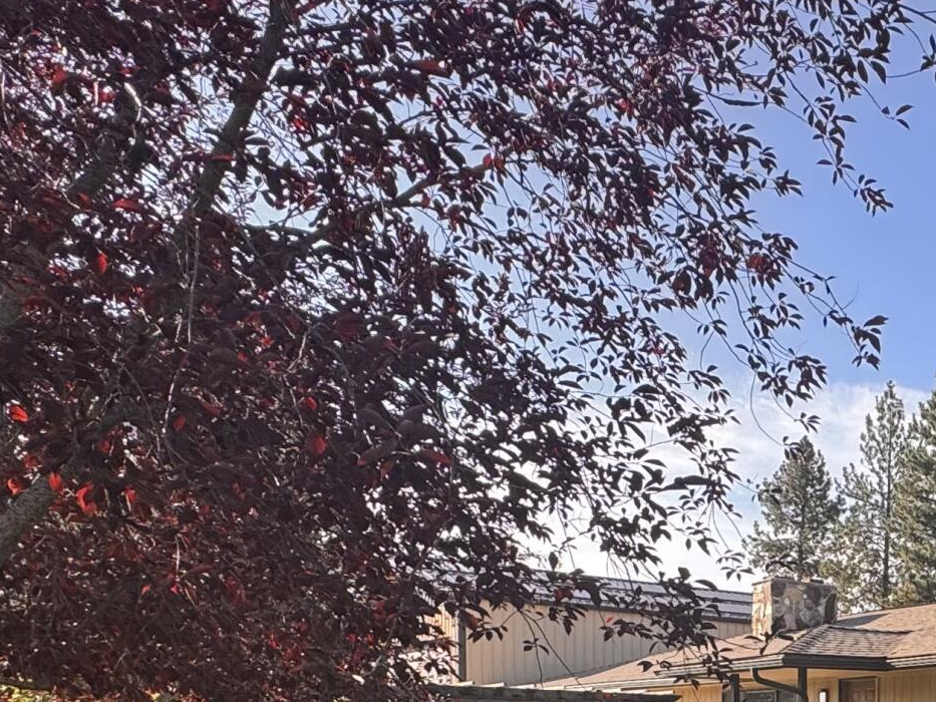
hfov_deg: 34.8
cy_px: 783
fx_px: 1217
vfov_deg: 29.0
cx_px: 1083
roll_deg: -0.9
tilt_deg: -1.9
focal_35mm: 45
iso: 40
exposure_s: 1/620
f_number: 2.2
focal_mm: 2.22
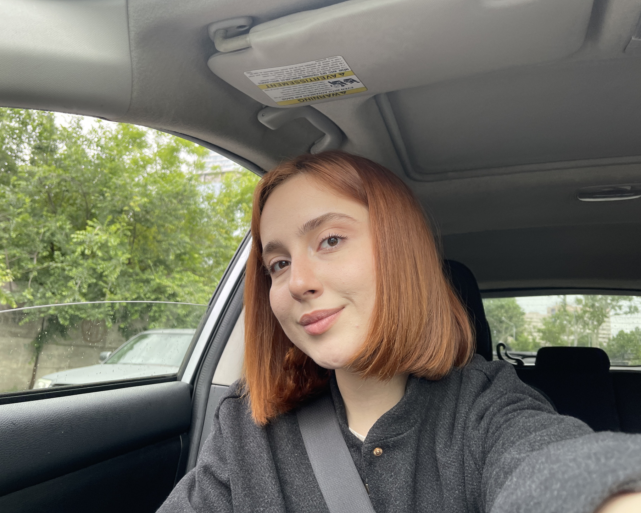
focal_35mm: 27
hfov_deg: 64.1
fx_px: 512
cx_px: 315
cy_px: 248
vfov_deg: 53.2
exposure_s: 1/496
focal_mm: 5.1
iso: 32
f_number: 1.6
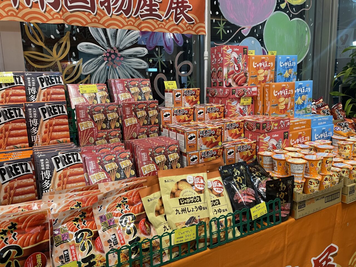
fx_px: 267
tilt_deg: -10.8
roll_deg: +1.7
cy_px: 134
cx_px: 178
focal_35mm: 26
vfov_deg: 53.1
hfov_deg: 67.3
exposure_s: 1/50
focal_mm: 4.2
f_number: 1.6
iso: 64
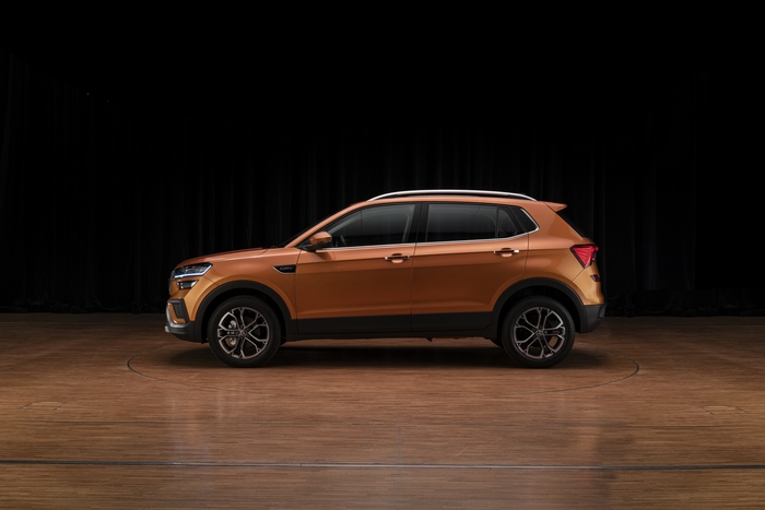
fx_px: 893
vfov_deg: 31.9
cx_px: 382
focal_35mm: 42
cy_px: 255
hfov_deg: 46.4
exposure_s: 1/3
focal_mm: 42
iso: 100
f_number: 8
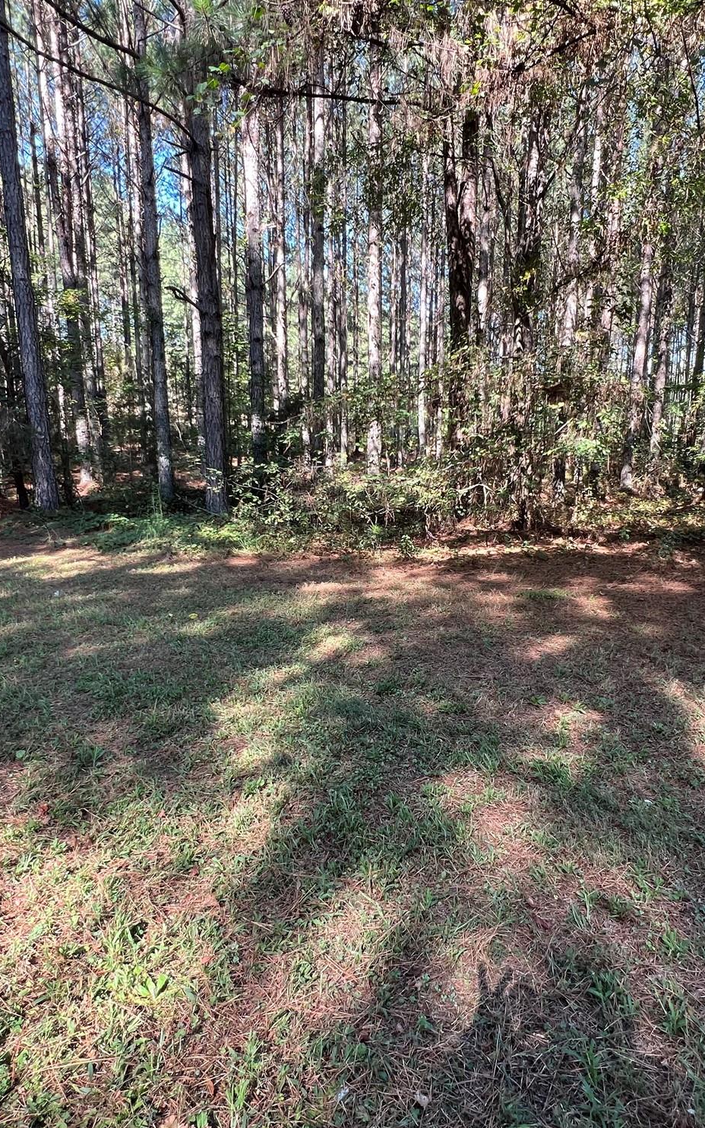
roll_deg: +0.4
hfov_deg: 62.0
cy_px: 546
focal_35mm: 19
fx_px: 584
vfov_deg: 88.0
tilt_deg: -10.2
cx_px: 396
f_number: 1.8
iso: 64
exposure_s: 1/99
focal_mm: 1.57
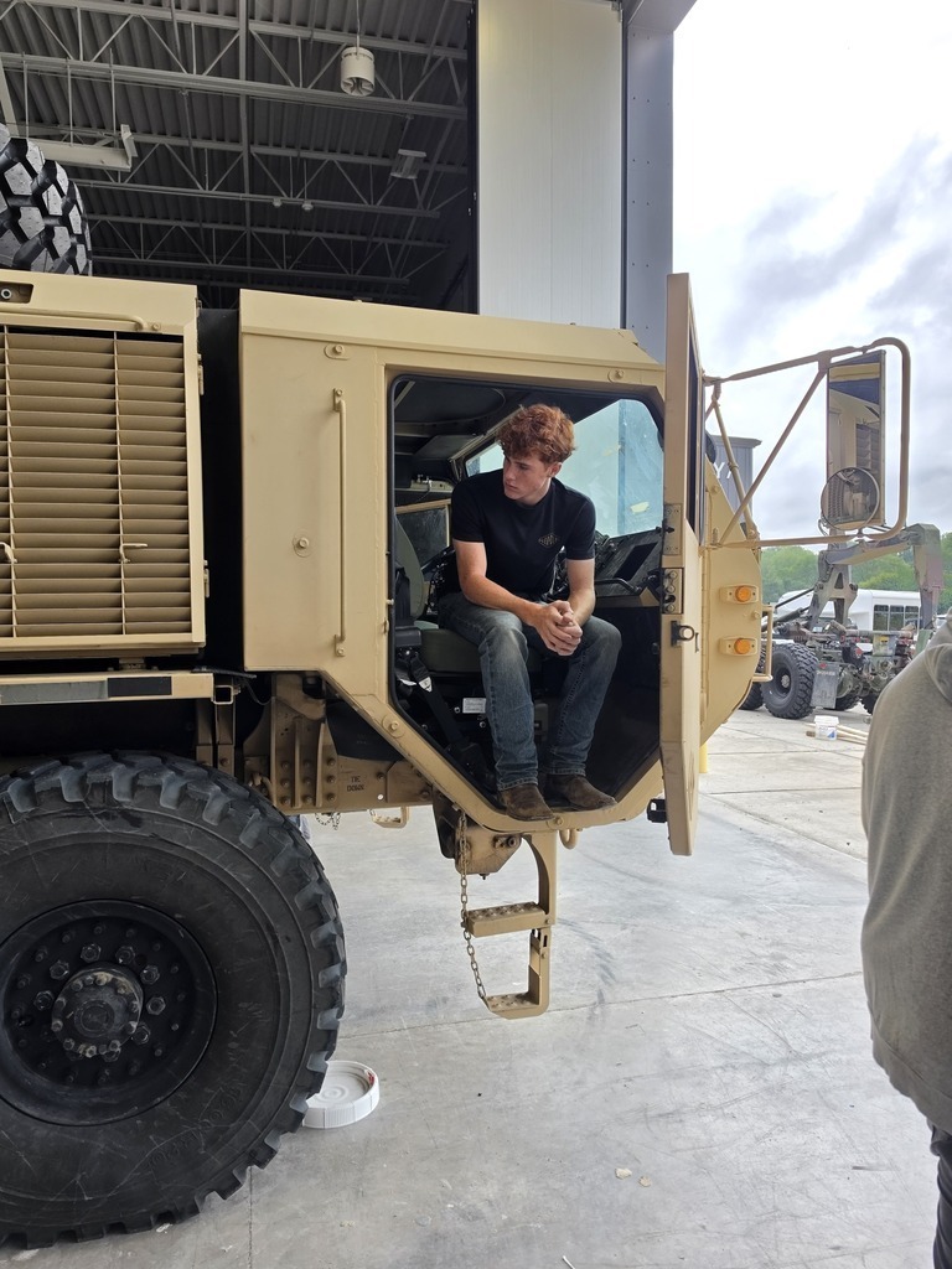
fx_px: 843
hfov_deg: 58.9
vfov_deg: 73.9
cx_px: 476
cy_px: 634
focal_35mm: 23
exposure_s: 1/359
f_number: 1.4
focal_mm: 6.5
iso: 25
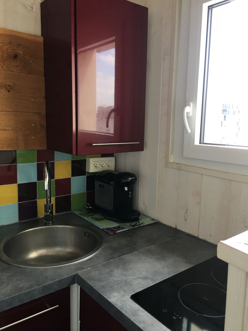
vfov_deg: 61.7
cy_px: 166
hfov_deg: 48.2
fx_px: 277
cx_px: 124
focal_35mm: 29
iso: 32
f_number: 2.2
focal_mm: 4.15
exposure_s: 1/50
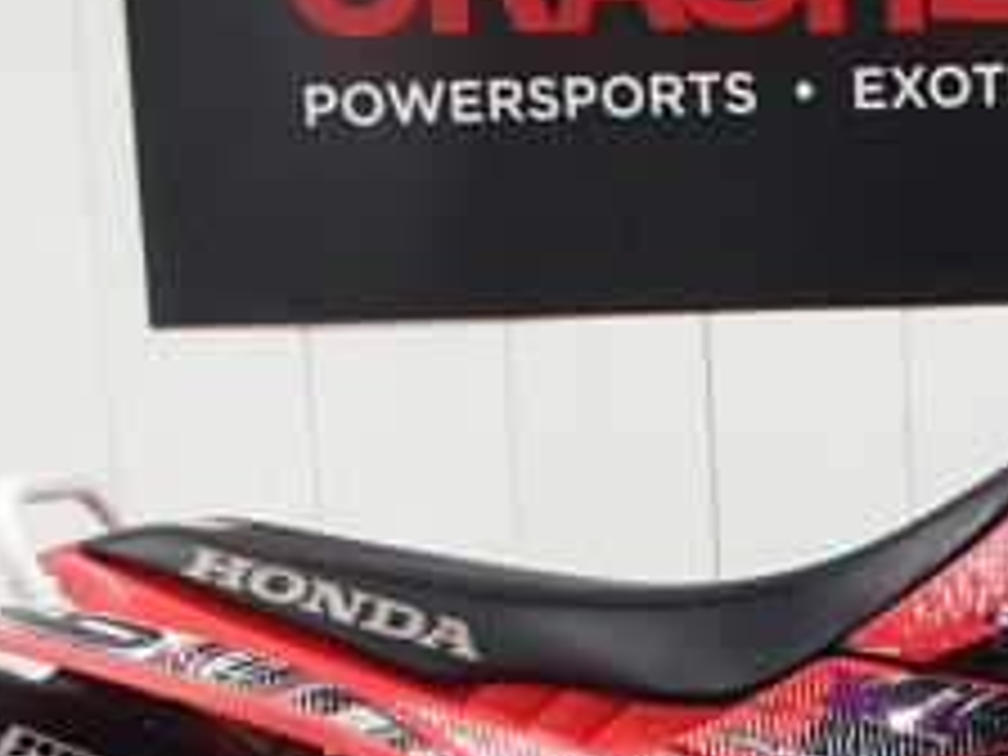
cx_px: 1044
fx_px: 2330
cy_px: 828
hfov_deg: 23.3
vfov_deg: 17.8
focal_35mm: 80
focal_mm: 5
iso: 200
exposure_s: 1/30
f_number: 3.9
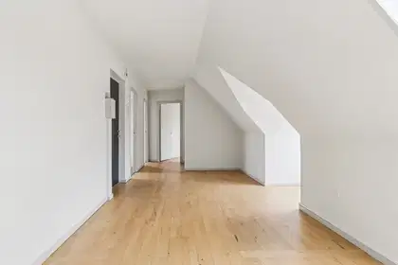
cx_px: 199
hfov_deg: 79.2
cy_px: 132
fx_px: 240
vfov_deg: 57.8
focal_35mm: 22
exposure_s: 1
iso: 200
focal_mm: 14.5
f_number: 8
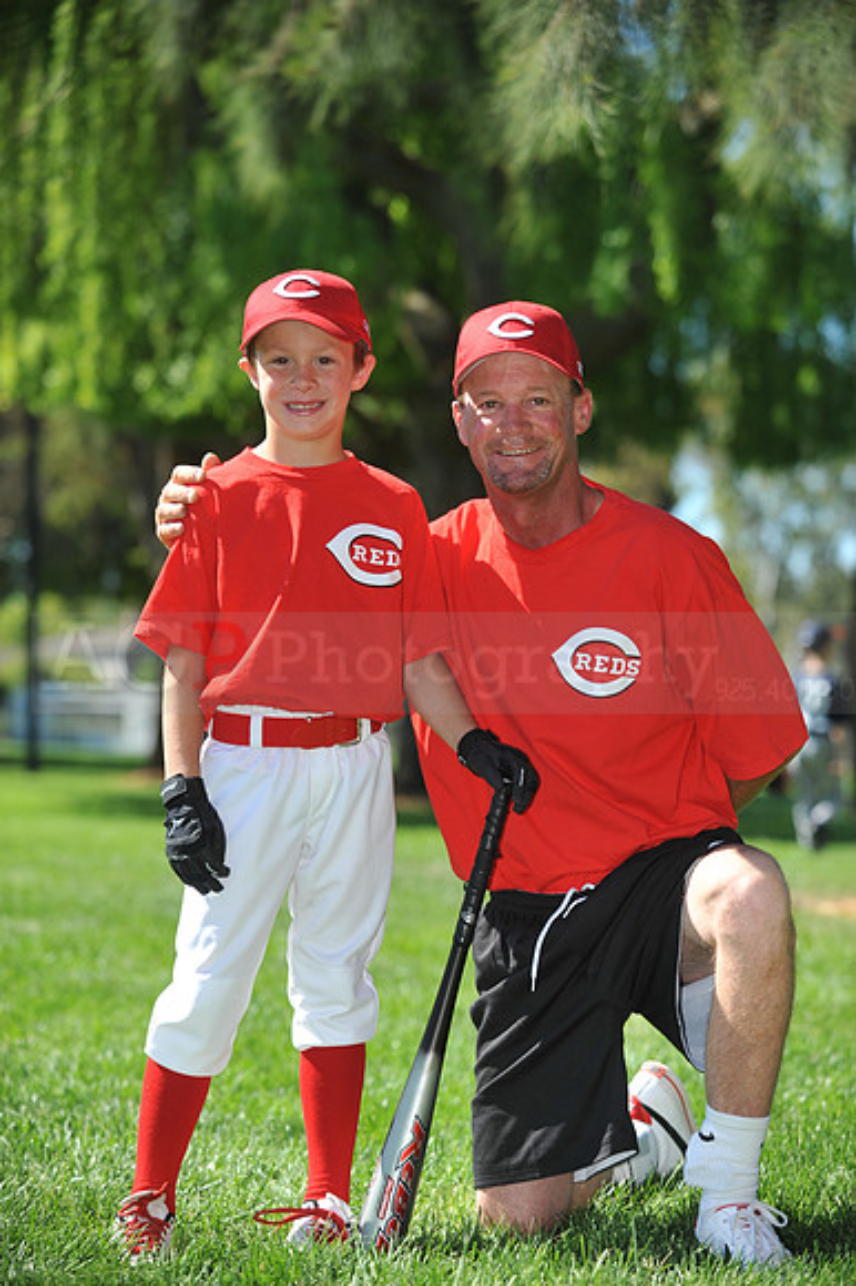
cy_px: 643
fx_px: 3571
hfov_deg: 13.7
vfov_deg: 20.4
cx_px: 428
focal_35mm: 100
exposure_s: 1/1250
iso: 200
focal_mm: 100
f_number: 4
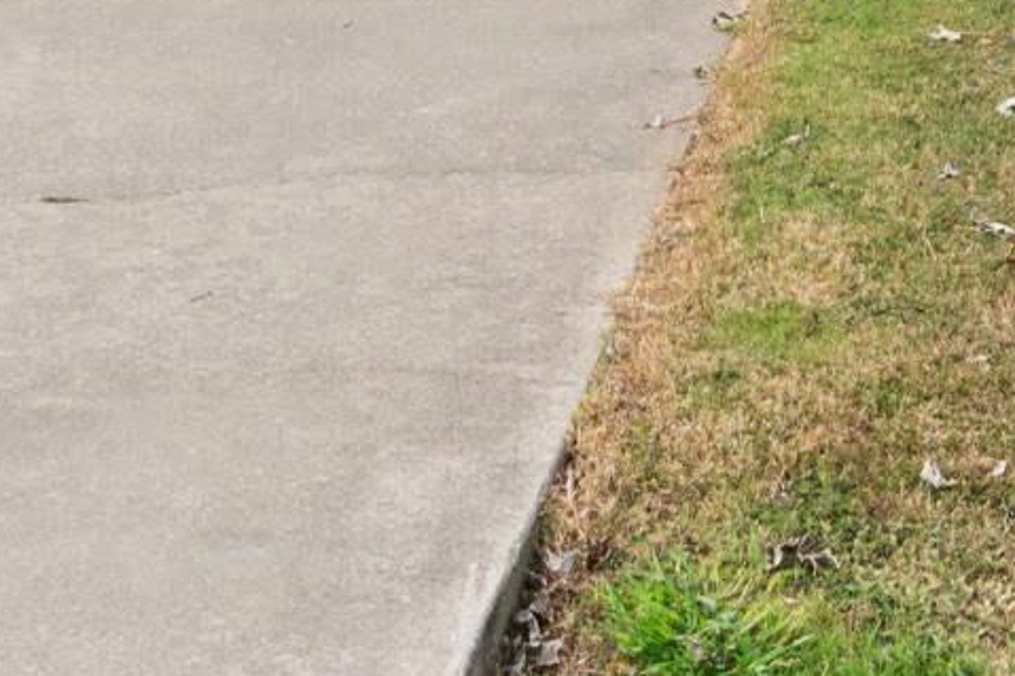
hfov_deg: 14.0
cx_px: 1280
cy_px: -759
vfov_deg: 9.0
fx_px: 3974
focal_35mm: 141
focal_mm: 18
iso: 250
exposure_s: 1/200
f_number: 9
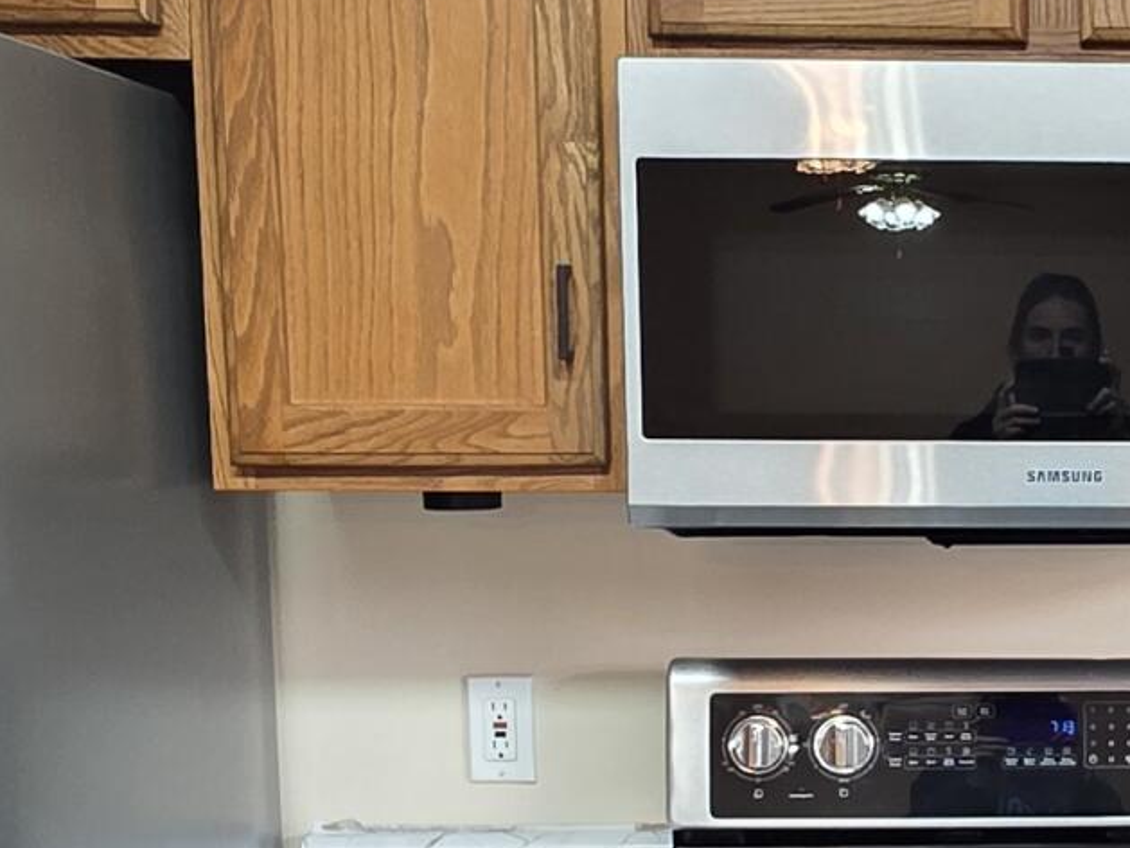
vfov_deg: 23.3
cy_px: 670
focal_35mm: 62
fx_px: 2024
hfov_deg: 29.4
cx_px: 1099
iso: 160
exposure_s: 1/60
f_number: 1.9
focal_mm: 2.2
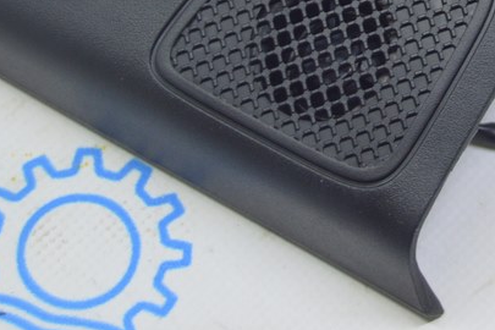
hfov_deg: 14.1
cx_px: 457
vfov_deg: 9.4
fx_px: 1980
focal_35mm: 144
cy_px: -62
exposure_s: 1/20
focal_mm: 38
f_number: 5.6
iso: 400
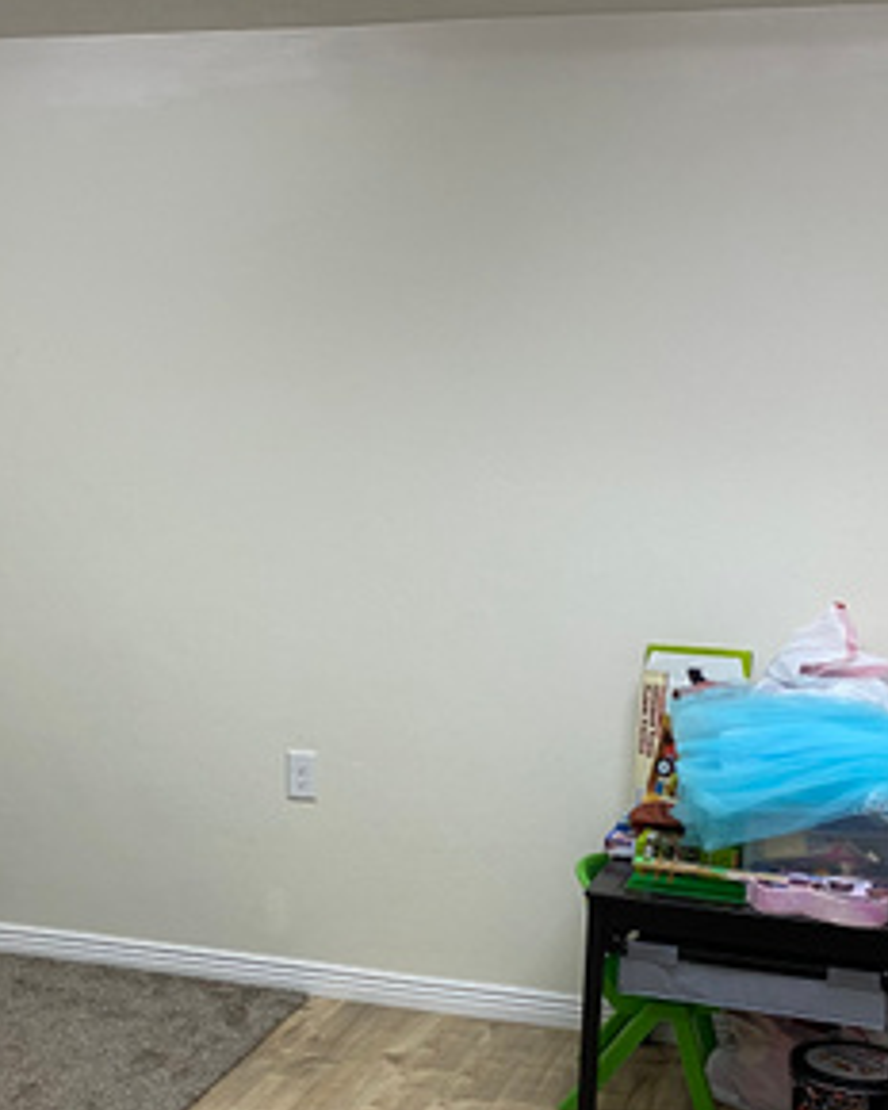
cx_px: 352
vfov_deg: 33.1
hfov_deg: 27.1
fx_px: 1840
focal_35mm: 56
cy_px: 792
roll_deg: -0.8
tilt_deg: -12.3
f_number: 1.8
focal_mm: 4.25
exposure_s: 1/60
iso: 80
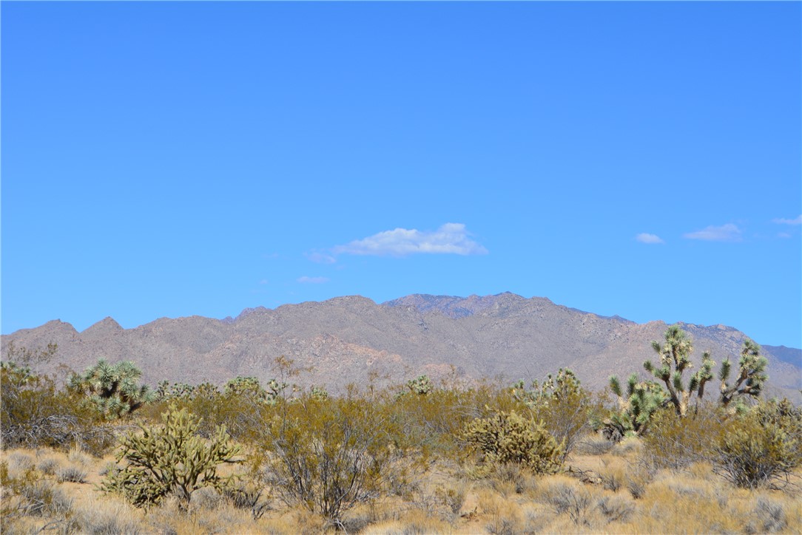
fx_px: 1839
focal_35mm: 82
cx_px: 401
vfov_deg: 16.6
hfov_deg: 24.6
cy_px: 268
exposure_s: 1/400
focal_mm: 55
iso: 200
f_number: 11
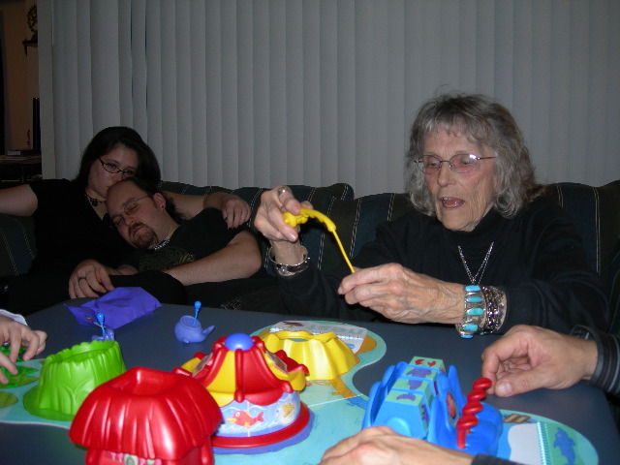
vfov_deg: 37.7
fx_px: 681
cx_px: 310
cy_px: 232
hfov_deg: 49.0
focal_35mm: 38
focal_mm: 7.8
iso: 50
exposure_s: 1/60.1
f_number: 2.8
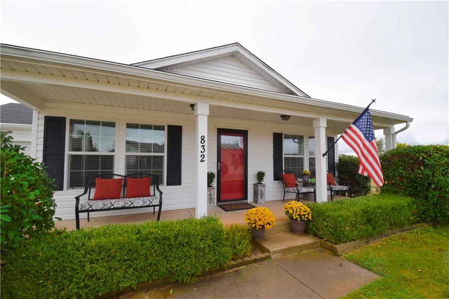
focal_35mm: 15
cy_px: 150
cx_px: 224
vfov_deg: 77.3
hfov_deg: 100.4
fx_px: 187
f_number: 8
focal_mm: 10
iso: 400
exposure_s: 1/250
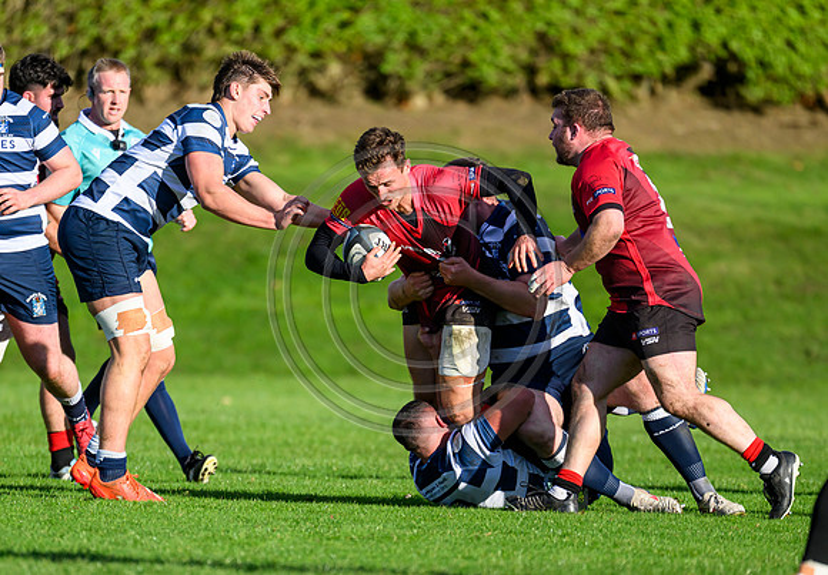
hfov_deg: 2.5
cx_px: 410
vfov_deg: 1.8
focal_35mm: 798
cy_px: 394
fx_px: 18601
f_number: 4
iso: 500
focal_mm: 560
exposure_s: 1/3200
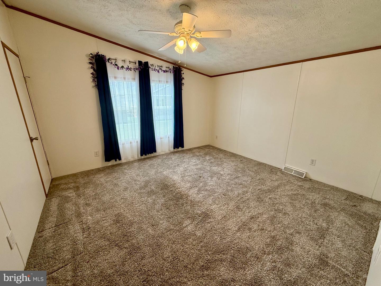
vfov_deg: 85.7
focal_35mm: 14
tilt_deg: -14.0
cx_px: 190
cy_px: 143
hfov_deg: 102.1
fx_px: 154
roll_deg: +0.3
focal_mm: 2.22
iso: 160
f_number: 2.2
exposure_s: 1/120
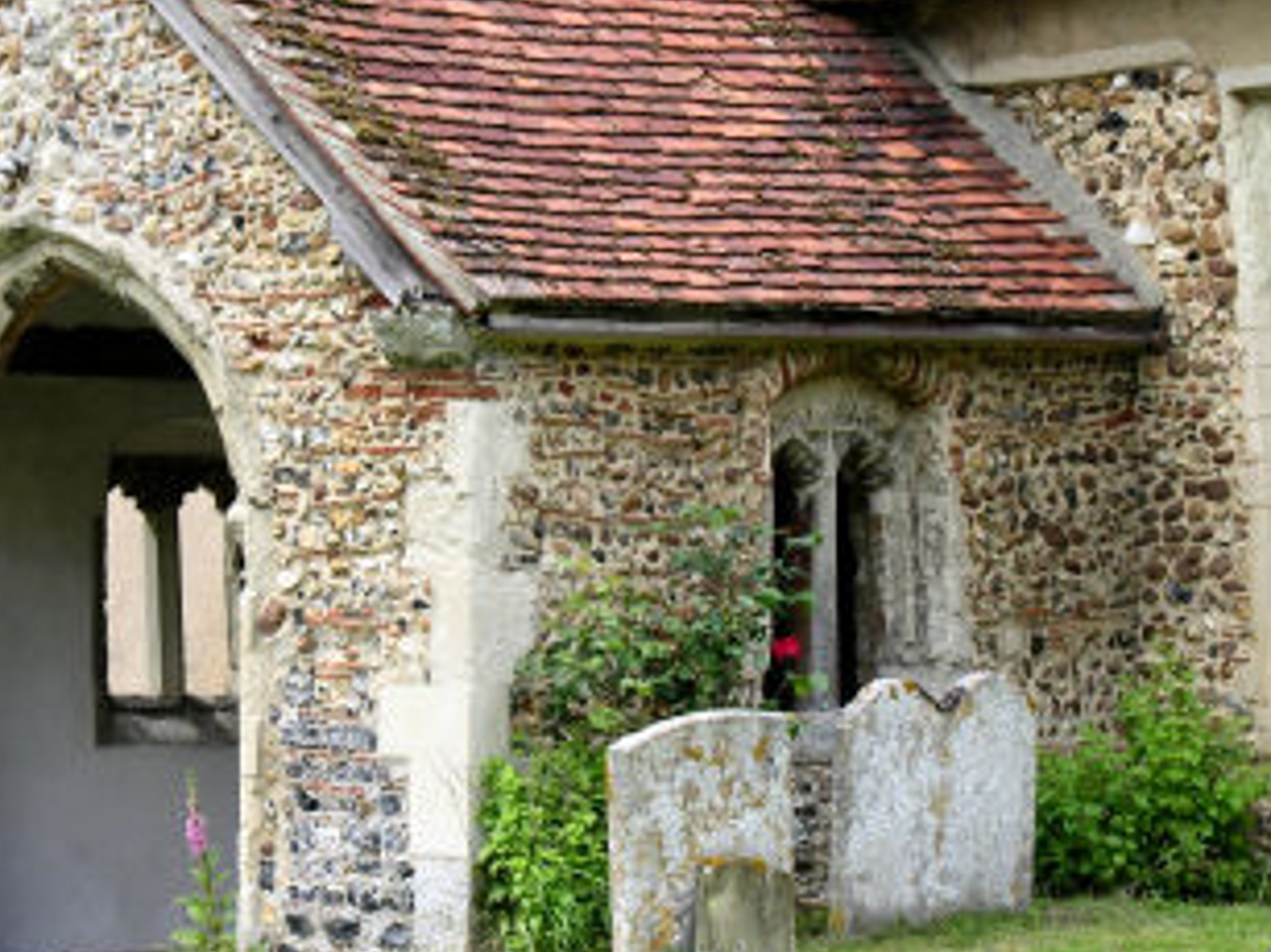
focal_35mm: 141
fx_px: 5175
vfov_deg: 10.5
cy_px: 395
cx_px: 455
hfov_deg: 14.0
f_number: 4.5
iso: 50
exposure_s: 1/76.1
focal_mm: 24
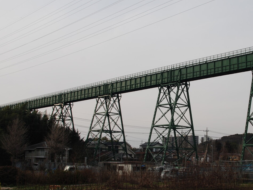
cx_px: 177
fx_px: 358
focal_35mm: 49
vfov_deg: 29.6
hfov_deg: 38.3
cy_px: 112
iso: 100
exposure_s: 1/200
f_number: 7.1
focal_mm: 20
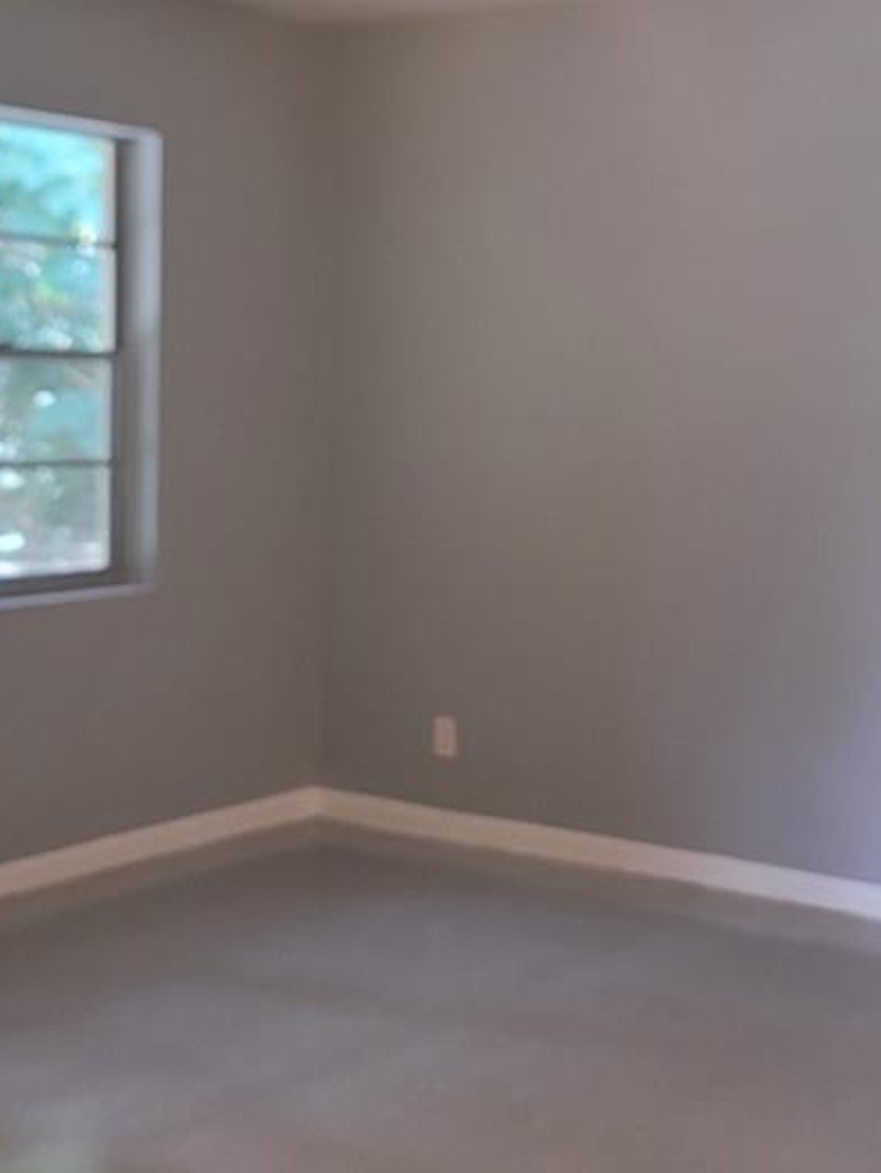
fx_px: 1933
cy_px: 513
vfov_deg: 33.7
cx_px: 480
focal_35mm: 57
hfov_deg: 25.7
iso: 200
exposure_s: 1/40
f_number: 1.8
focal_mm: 7
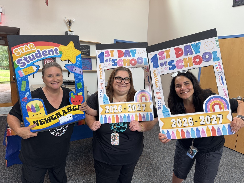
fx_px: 169
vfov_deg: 56.8
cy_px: 92
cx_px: 122
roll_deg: -3.1
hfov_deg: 71.6
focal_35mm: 24
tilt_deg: -9.9
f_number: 1.78
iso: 125
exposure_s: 1/120
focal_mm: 6.76
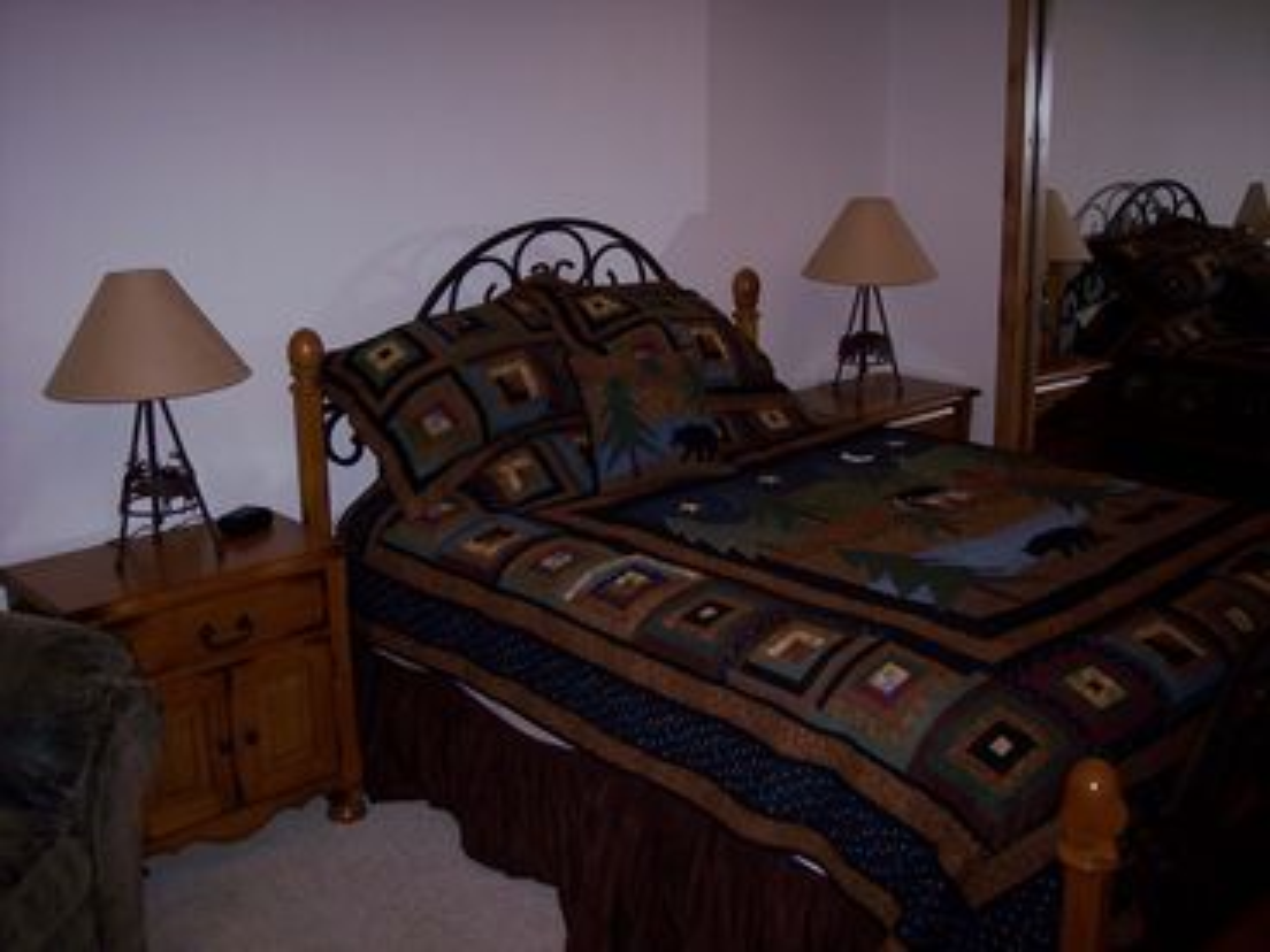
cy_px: 476
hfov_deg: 47.9
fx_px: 1431
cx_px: 635
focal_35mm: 39
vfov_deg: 36.8
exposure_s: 1/60
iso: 100
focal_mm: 8
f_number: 2.8
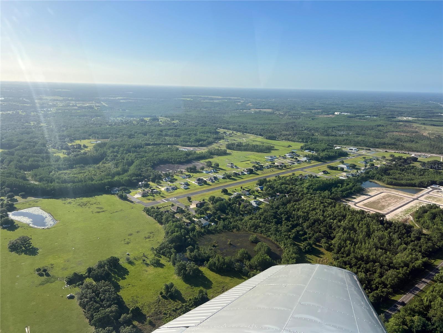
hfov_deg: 67.3
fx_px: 333
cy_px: 166
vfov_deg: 53.1
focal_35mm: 26
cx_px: 222
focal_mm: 5.7
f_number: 1.5
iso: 50
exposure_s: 1/3356
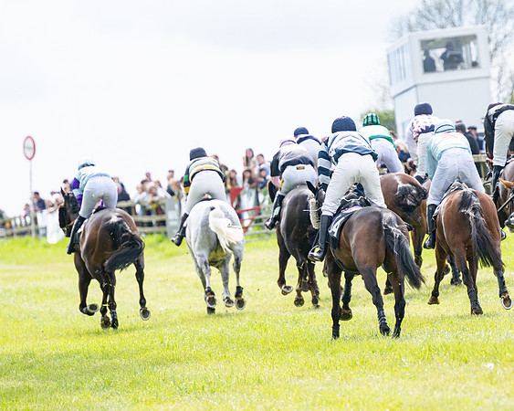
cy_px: 206
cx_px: 295
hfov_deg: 5.0
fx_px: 5911
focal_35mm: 389
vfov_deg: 4.0
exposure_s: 1/2500
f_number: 4
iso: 400
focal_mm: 230
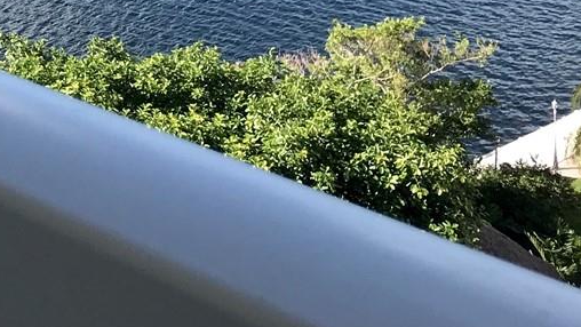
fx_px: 1479
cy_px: -296
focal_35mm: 96
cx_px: -323
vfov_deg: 11.5
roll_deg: +0.7
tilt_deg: -5.5
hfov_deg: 19.1
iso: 20
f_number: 1.8
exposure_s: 1/1076
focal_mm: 3.99
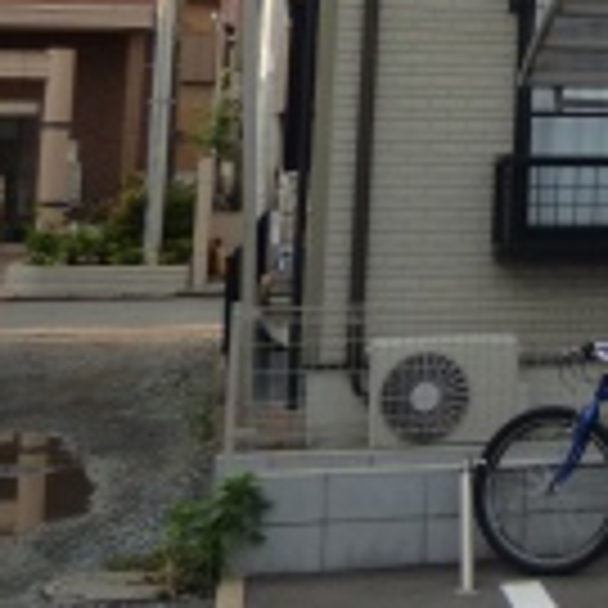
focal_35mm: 100
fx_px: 1987
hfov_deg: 15.9
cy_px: -131
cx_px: 932
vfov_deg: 16.6
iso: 160
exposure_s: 1/320
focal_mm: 5.97
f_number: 3.4
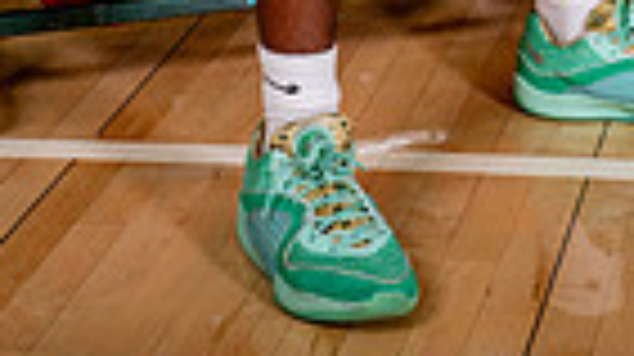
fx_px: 2586
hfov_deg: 13.9
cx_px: 517
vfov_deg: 7.2
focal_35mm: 154
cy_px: -581
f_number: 7.1
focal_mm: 46
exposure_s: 1/320
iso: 800
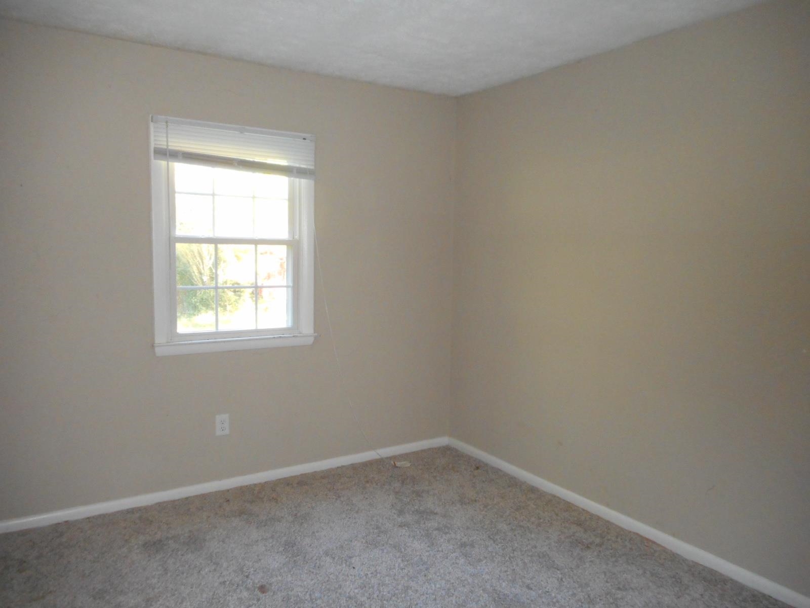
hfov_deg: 69.4
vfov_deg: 54.9
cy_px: 304
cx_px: 405
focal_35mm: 25
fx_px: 585
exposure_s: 1/25
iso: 560
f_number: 3.7
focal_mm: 4.5
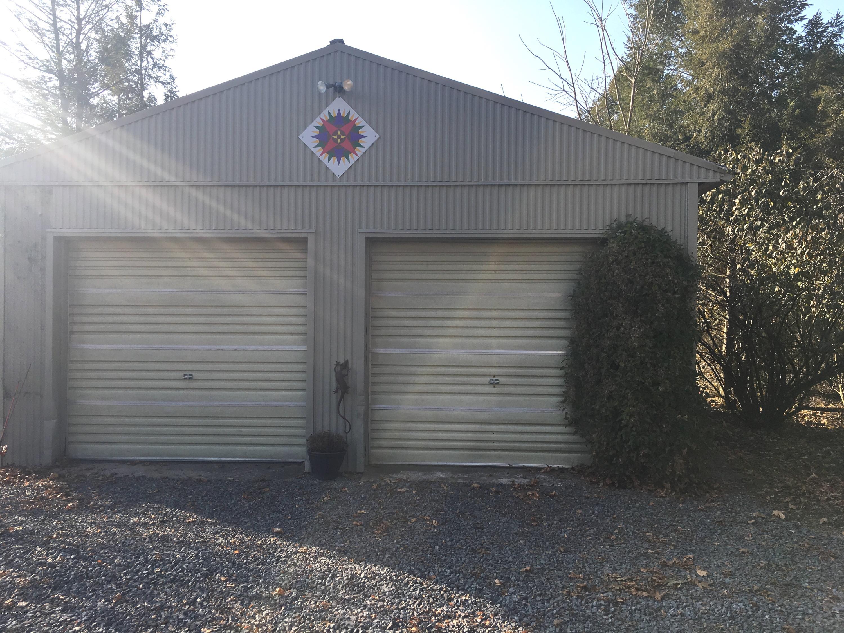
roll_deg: -0.2
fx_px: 707
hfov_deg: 61.7
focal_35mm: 29
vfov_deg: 48.2
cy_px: 316
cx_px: 422
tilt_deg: -0.8
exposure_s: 1/827
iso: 25
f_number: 2.2
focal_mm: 4.15
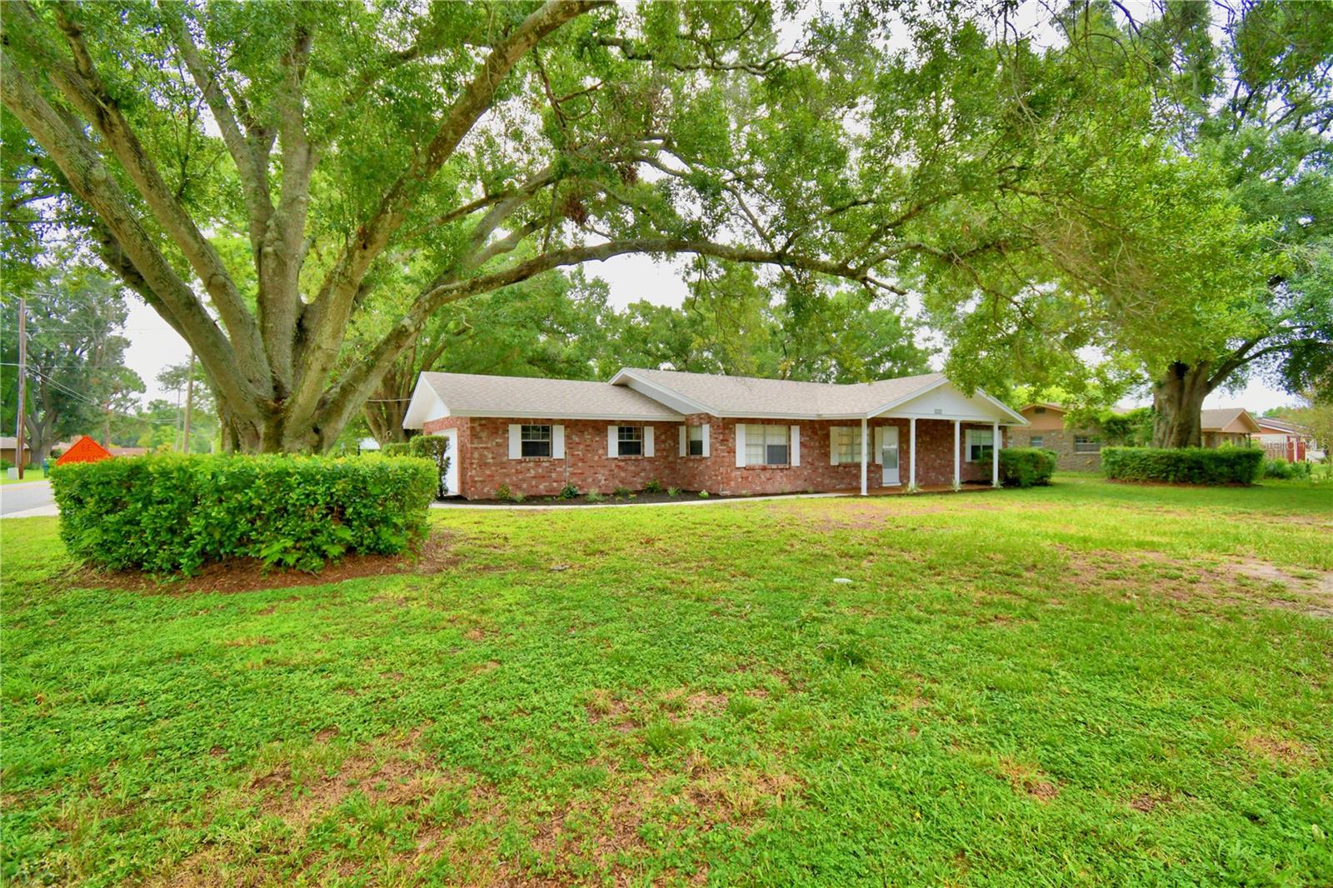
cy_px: 444
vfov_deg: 77.3
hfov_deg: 100.4
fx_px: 555
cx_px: 666
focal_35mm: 15
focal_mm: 10
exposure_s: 1/320
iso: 200
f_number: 4.5
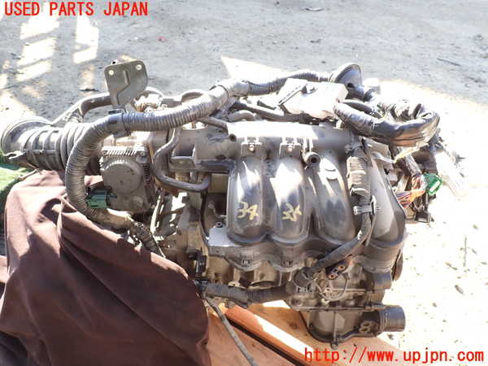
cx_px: 244
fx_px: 352
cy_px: 183
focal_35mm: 25
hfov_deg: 69.4
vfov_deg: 54.9
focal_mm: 4.5
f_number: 2.8
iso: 100
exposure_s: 1/80
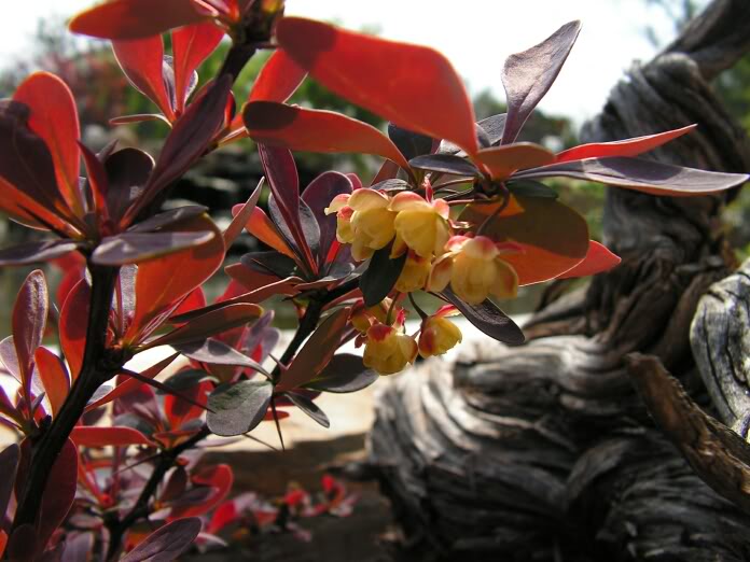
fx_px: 823
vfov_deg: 37.7
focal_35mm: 38
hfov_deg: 49.0
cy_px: 281
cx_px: 375
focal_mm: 6.4
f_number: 4.8
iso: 64
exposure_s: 1/320
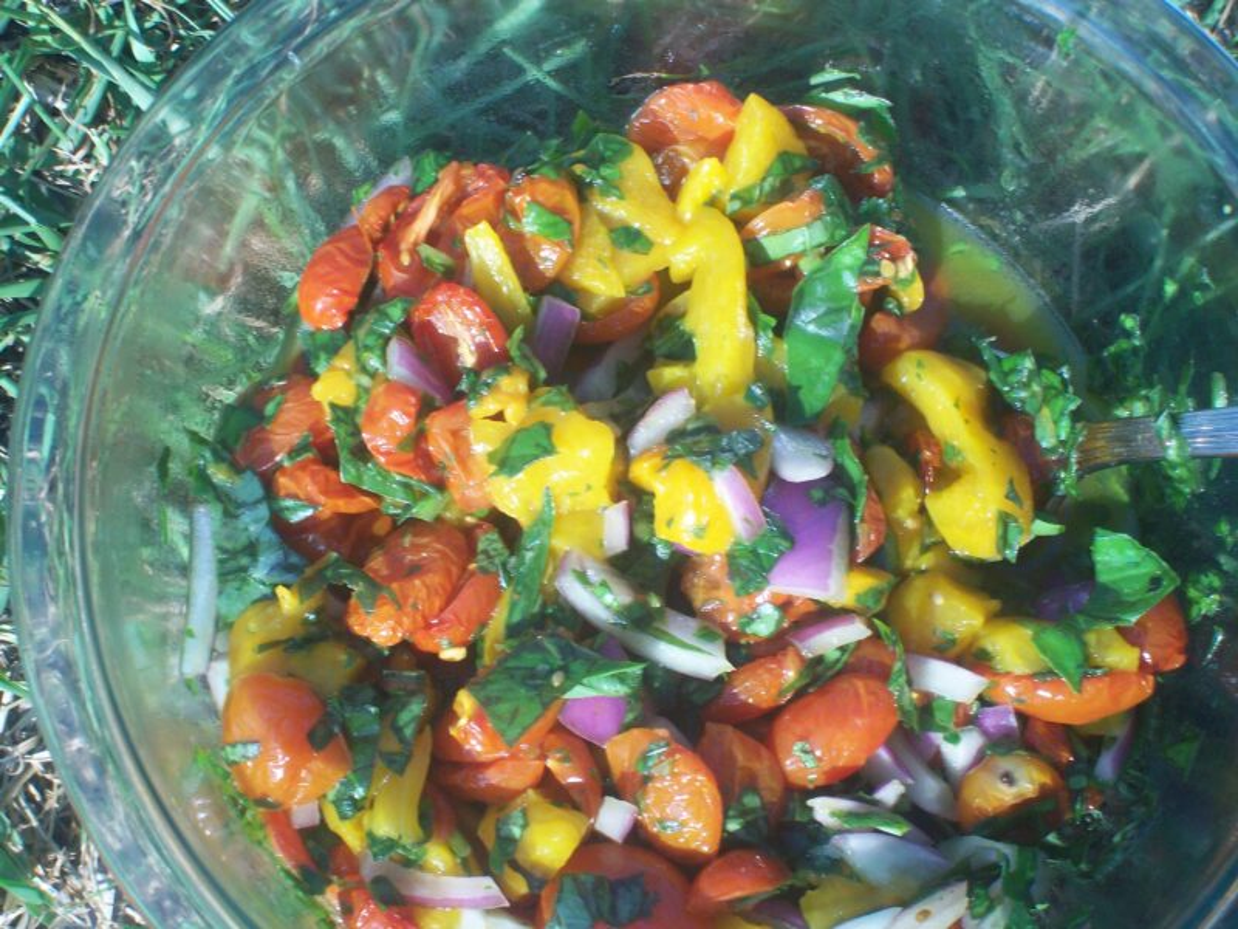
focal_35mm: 108
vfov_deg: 13.7
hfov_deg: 18.2
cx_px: 619
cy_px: 464
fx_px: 3862
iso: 80
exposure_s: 1/208
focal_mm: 18
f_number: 4.8
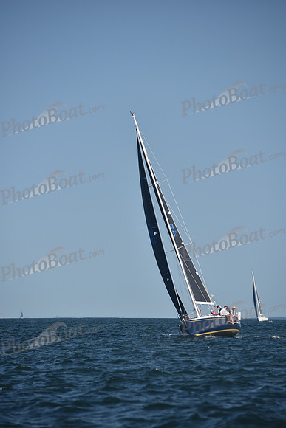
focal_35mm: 200
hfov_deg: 6.9
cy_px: 214
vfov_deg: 10.3
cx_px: 143
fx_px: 2382
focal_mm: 200
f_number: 5
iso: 250
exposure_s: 1/1000
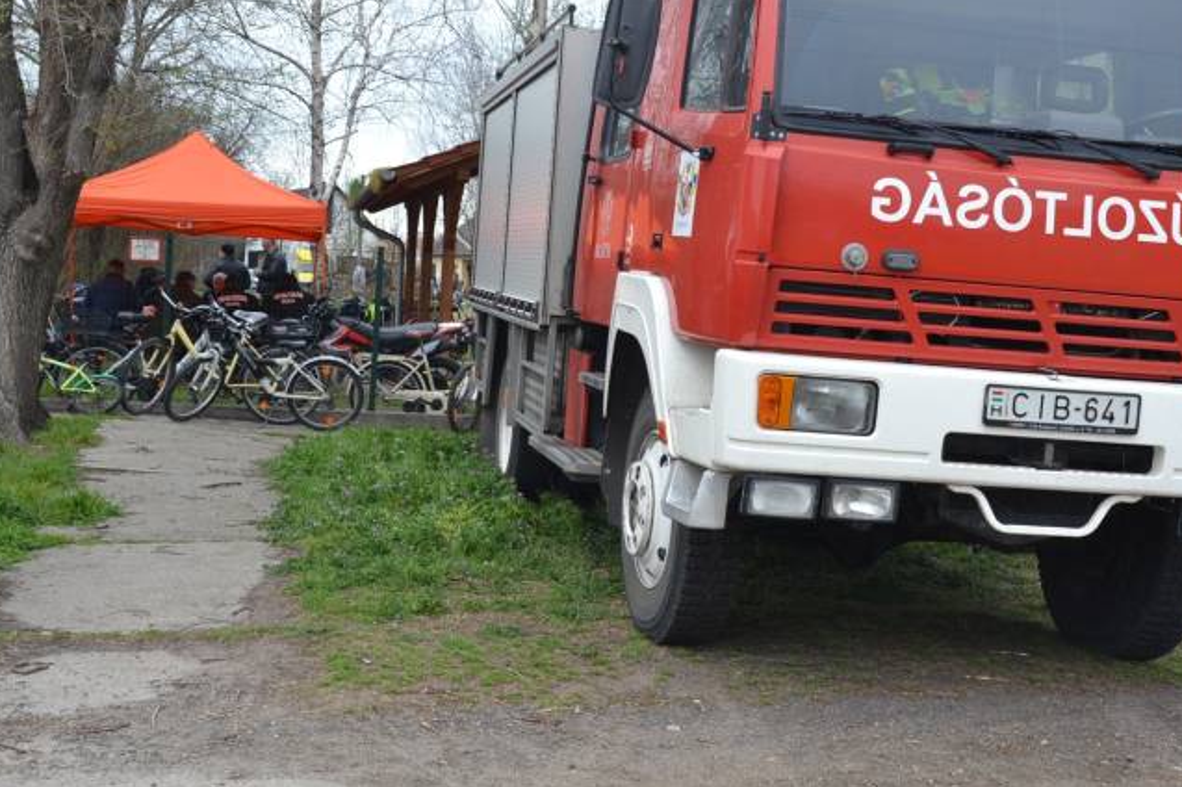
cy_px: 309
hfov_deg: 40.3
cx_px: 670
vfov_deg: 27.4
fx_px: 1608
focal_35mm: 49
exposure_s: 1/160
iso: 100
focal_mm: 26
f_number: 6.3
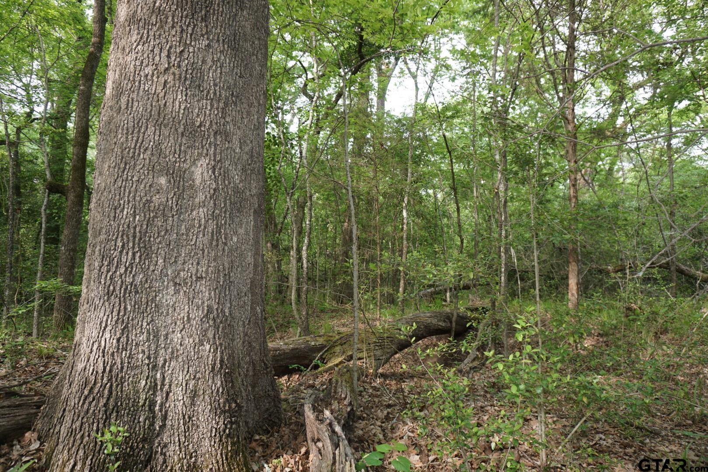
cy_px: 236
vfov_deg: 53.1
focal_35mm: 24
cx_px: 354
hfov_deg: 73.7
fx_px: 472
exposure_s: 1/160
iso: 250
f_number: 4
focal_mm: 16
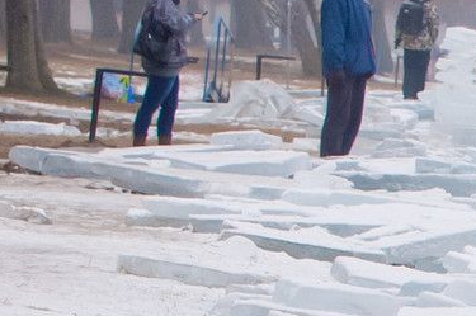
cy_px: 593
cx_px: 1022
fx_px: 10630
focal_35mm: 805
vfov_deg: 1.7
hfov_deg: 2.6
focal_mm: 80
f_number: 7.1
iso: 320
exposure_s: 1/250
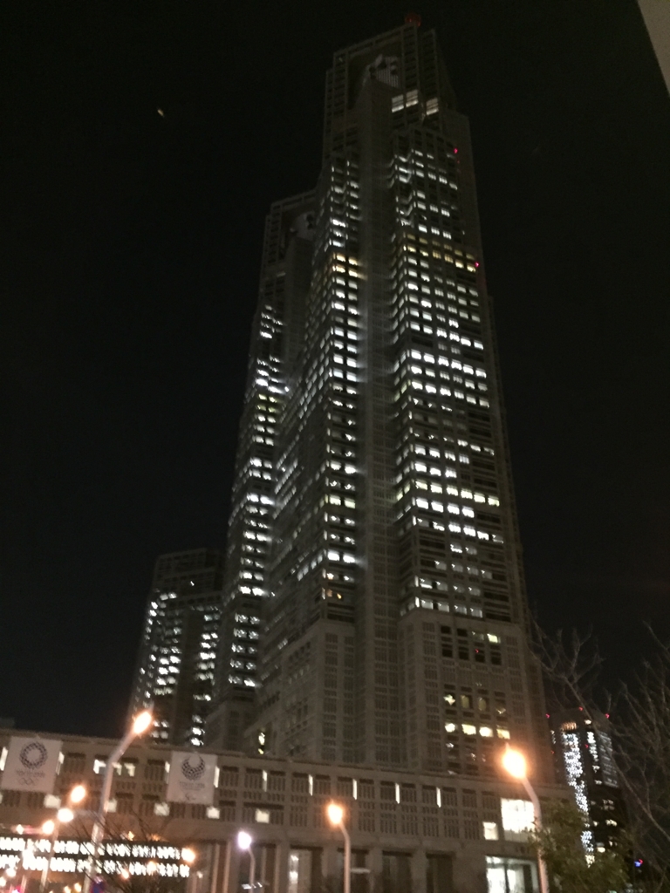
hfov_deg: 48.2
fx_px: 748
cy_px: 446
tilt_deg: +32.3
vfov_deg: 61.7
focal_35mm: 29
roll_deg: -0.4
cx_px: 335
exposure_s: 1/15
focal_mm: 4.15
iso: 800
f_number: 2.2
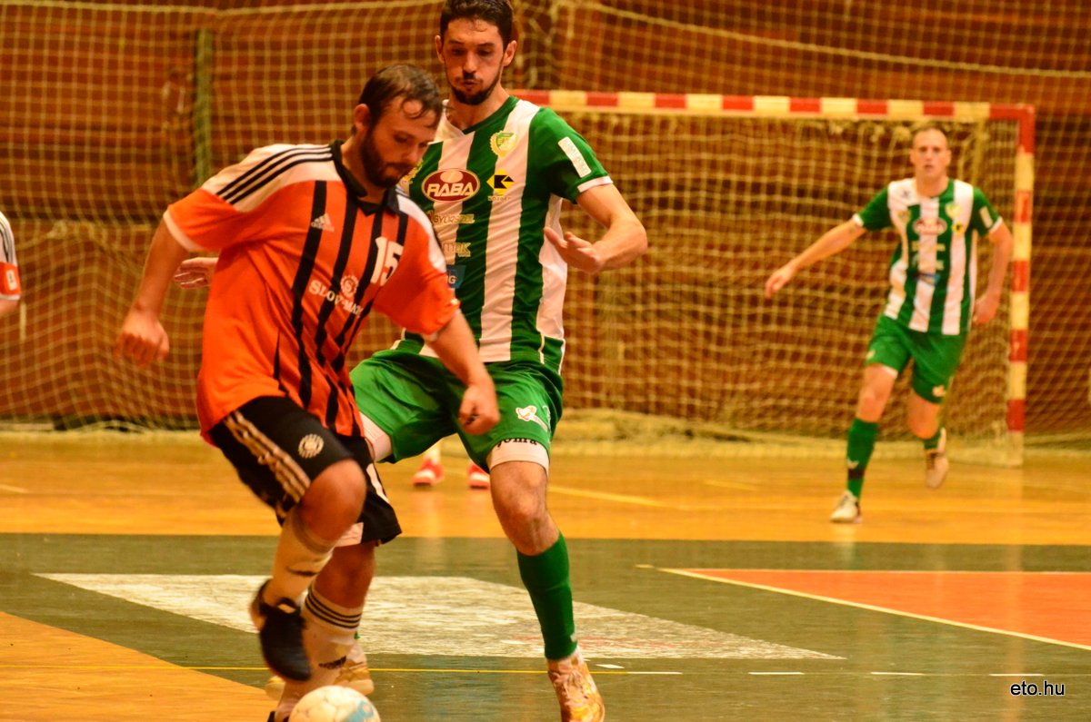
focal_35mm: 218
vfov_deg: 6.3
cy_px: 361
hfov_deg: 9.5
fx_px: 6578
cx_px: 546
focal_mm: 145
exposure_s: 1/320
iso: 6400
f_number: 5
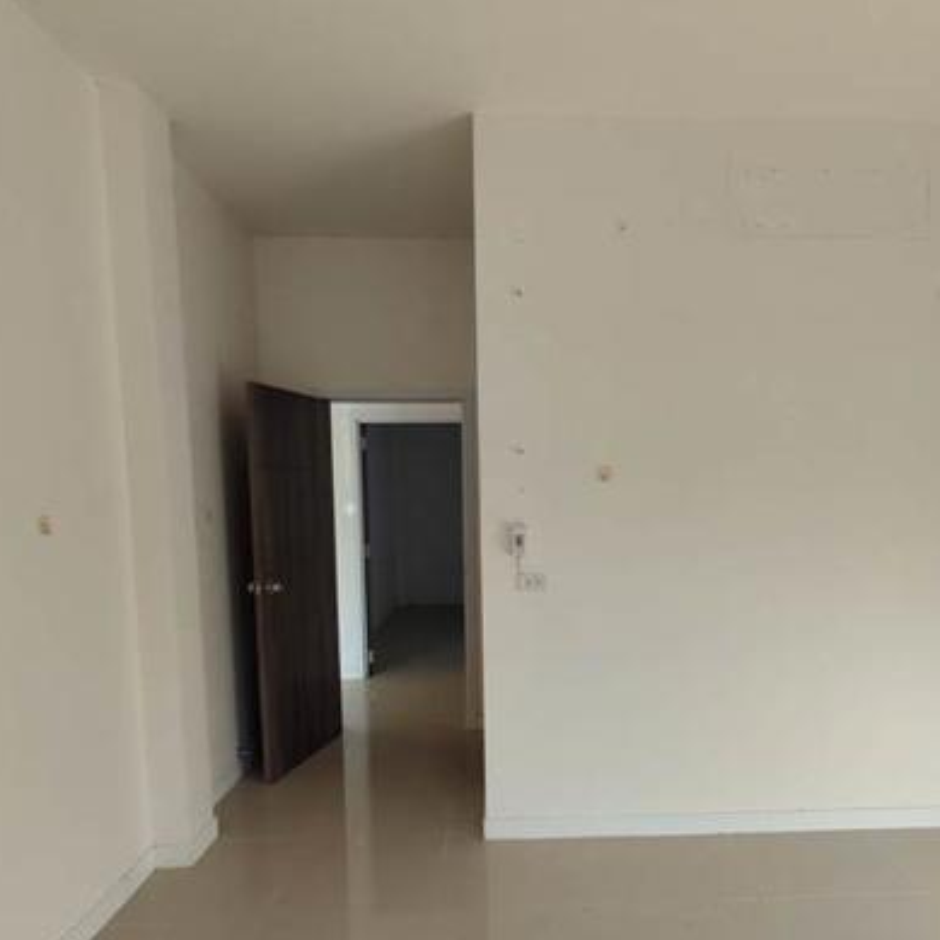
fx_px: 737
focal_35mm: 24
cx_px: 549
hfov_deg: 64.6
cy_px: 574
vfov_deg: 64.3
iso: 50
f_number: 2.2
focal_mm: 1.67
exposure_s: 1/264
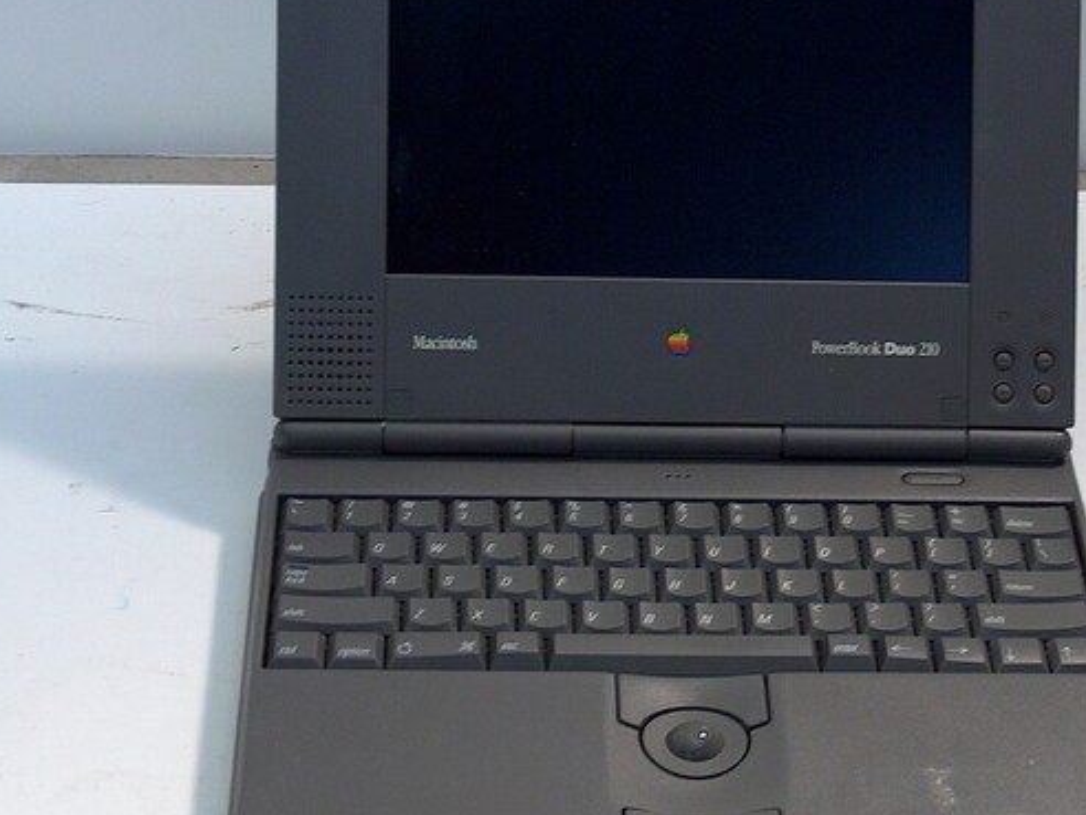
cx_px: 777
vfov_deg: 12.7
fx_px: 3671
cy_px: 454
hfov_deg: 16.8
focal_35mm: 117
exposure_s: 1/29.8
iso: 200
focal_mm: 14.73
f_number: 2.9
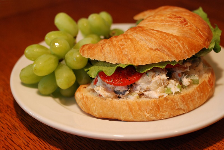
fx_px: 327
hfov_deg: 37.8
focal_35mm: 52
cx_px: 112
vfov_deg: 25.8
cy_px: 75
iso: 400
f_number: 4
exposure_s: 1/60
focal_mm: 35
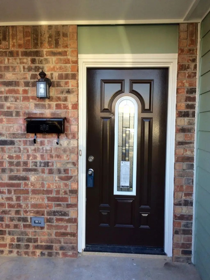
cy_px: 140
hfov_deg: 48.2
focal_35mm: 29
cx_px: 105
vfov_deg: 61.7
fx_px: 235
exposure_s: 1/120
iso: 40
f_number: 2.2
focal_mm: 4.15
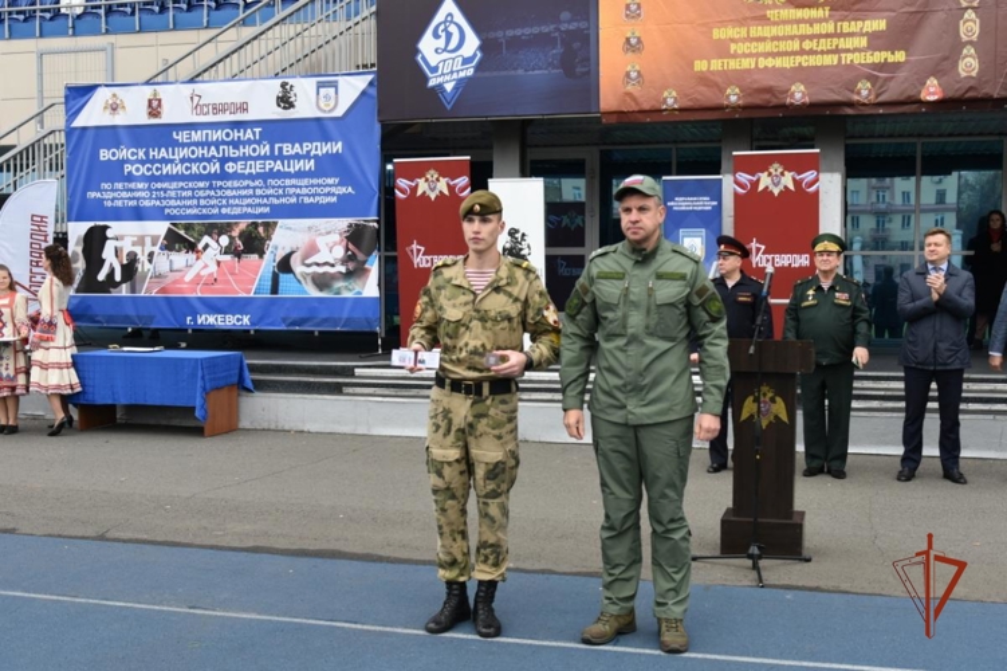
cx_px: 504
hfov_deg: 60.3
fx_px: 867
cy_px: 336
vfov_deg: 42.3
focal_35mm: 31
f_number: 6.3
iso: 400
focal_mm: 31
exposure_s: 1/160
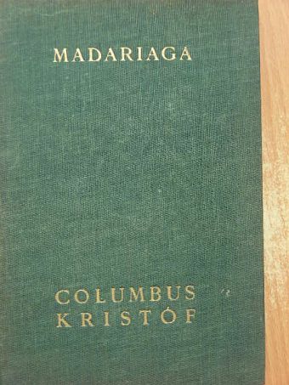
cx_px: 144
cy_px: 192
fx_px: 968
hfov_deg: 17.0
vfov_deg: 22.5
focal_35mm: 87
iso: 100
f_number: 3.5
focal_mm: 14.6
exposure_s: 1/12.1
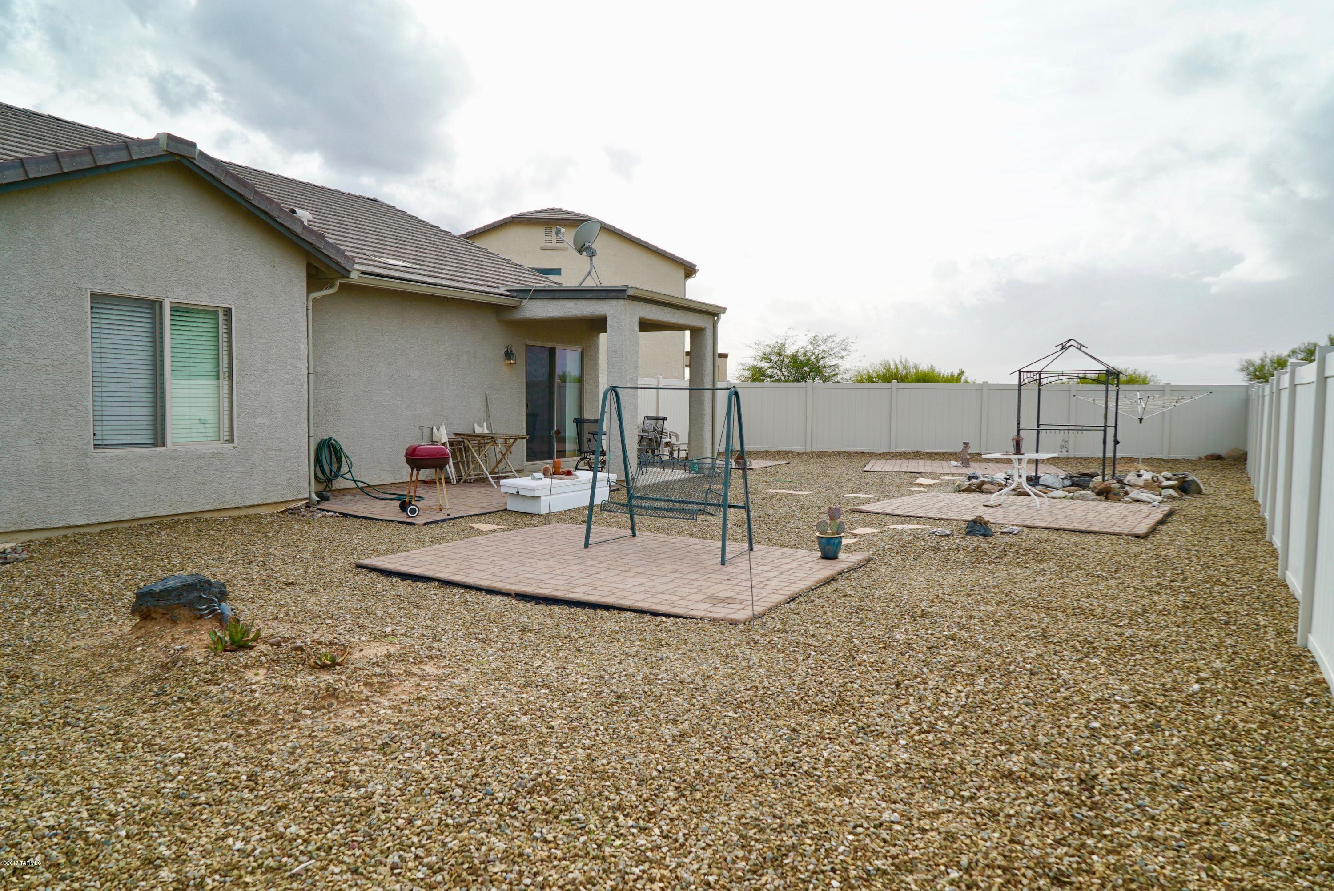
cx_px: 667
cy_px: 446
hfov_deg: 73.7
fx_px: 890
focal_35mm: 24
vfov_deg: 53.2
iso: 100
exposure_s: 1/200
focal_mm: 24
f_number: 6.3
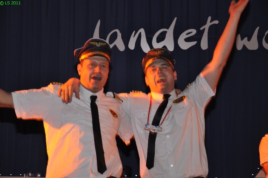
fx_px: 736
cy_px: 89
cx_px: 134
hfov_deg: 20.6
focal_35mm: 99
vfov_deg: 13.8
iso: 400
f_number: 5.3
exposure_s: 1/60
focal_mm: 66
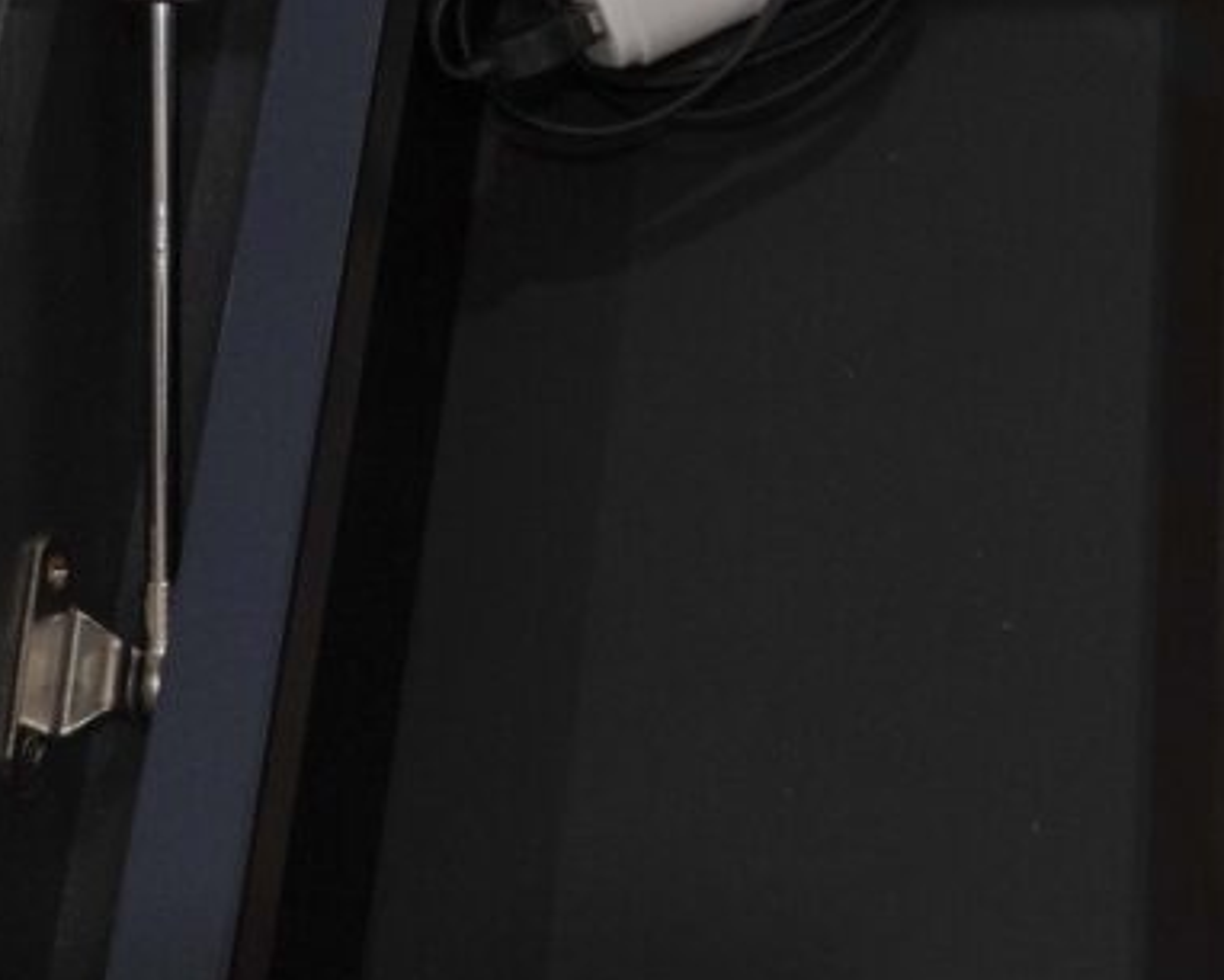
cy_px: 421
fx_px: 3189
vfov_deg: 17.5
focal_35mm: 88
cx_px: 1413
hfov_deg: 20.5
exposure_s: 1/160
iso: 5000
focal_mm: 35
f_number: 4.5
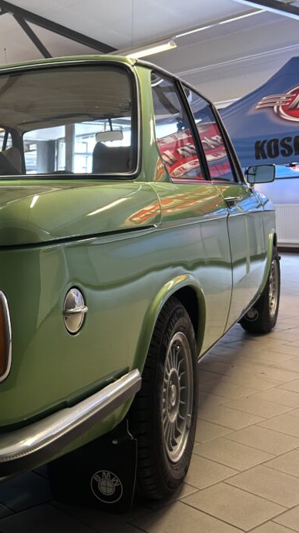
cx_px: -41
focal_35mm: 42
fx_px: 593
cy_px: 257
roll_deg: +1.2
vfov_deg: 48.4
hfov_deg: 25.9
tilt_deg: -5.4
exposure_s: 1/50
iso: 200
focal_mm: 5.7
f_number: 1.5
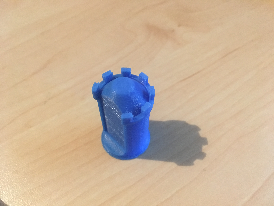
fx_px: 230
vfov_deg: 48.2
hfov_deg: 61.7
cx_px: 137
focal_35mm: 29
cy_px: 103
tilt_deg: -55.4
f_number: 2.2
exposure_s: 1/17
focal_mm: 4.15
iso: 500
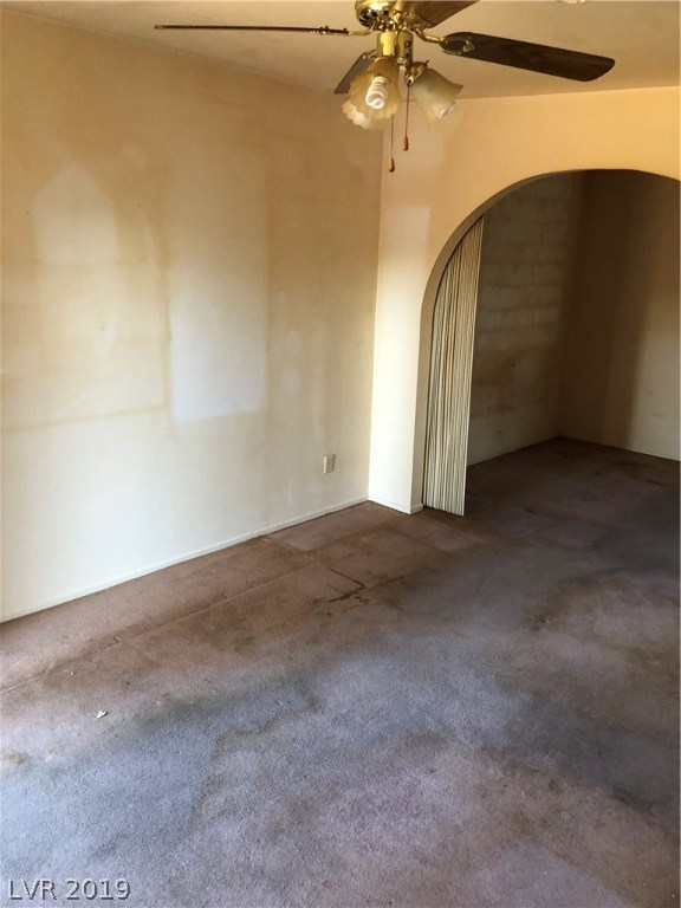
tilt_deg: -13.1
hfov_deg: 49.7
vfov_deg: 63.4
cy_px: 454
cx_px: 340
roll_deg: -1.3
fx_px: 734
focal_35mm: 28
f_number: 1.8
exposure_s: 1/15
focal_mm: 4
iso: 64
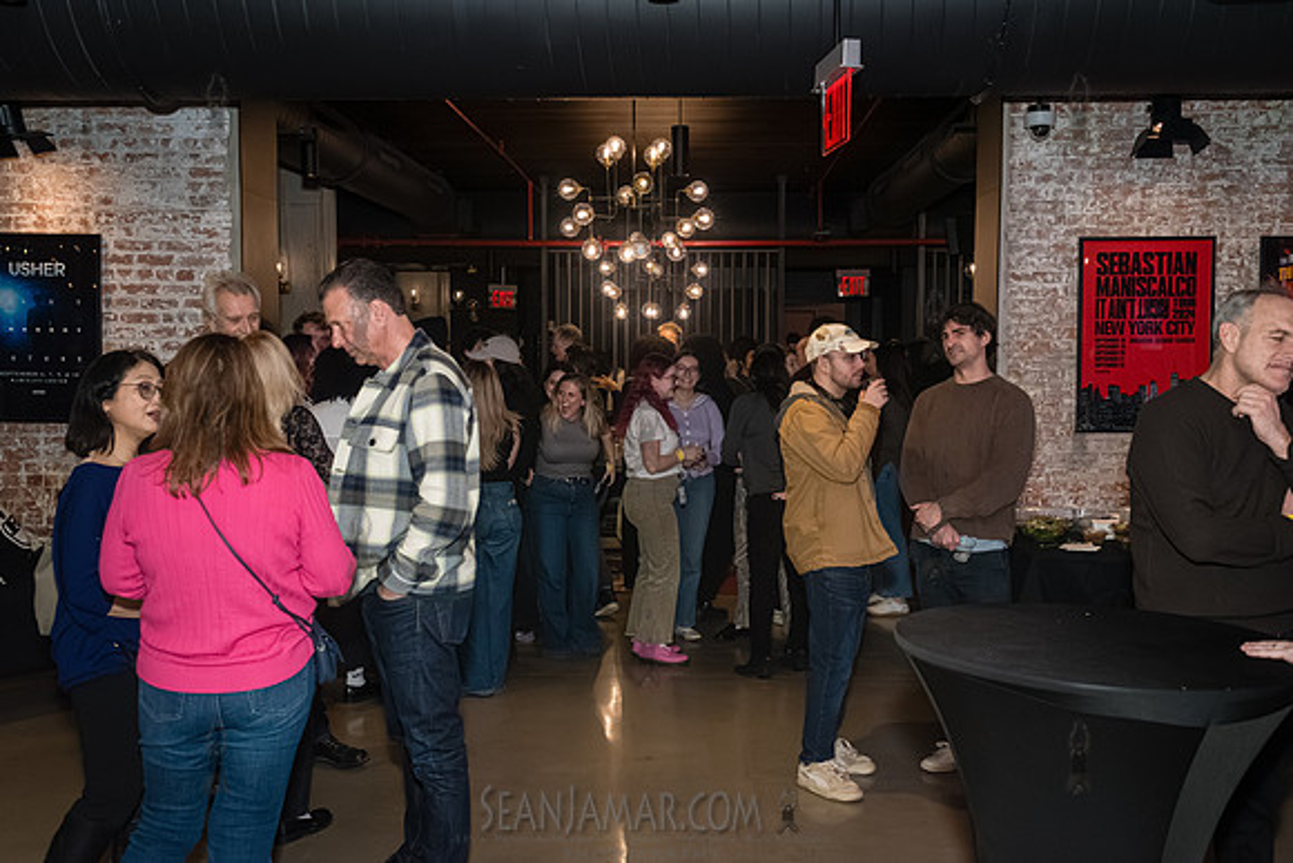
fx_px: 1264
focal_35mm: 35
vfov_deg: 37.7
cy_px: 432
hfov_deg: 54.2
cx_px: 646
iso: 8000
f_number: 5
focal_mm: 35
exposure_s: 1/400
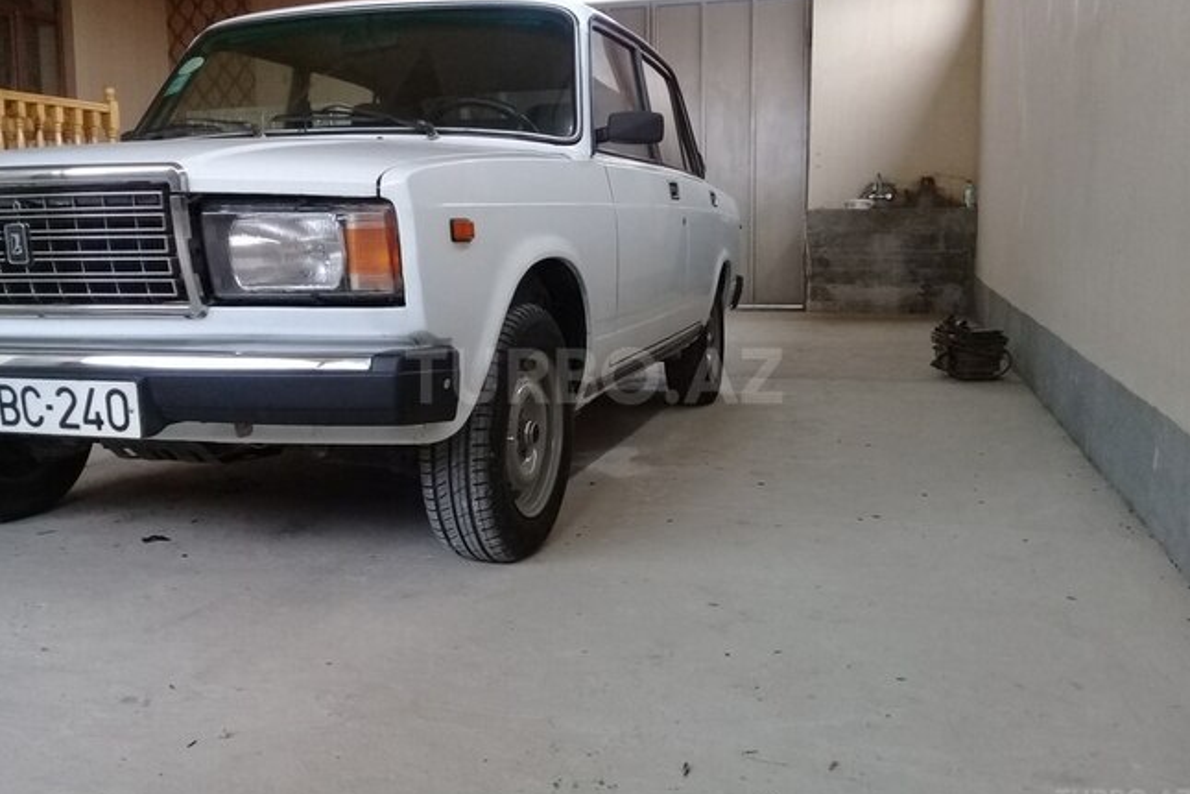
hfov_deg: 57.2
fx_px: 1091
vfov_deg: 40.0
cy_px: 376
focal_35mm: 33
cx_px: 594
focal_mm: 3.3
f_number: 2.2
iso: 160
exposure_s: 1/33
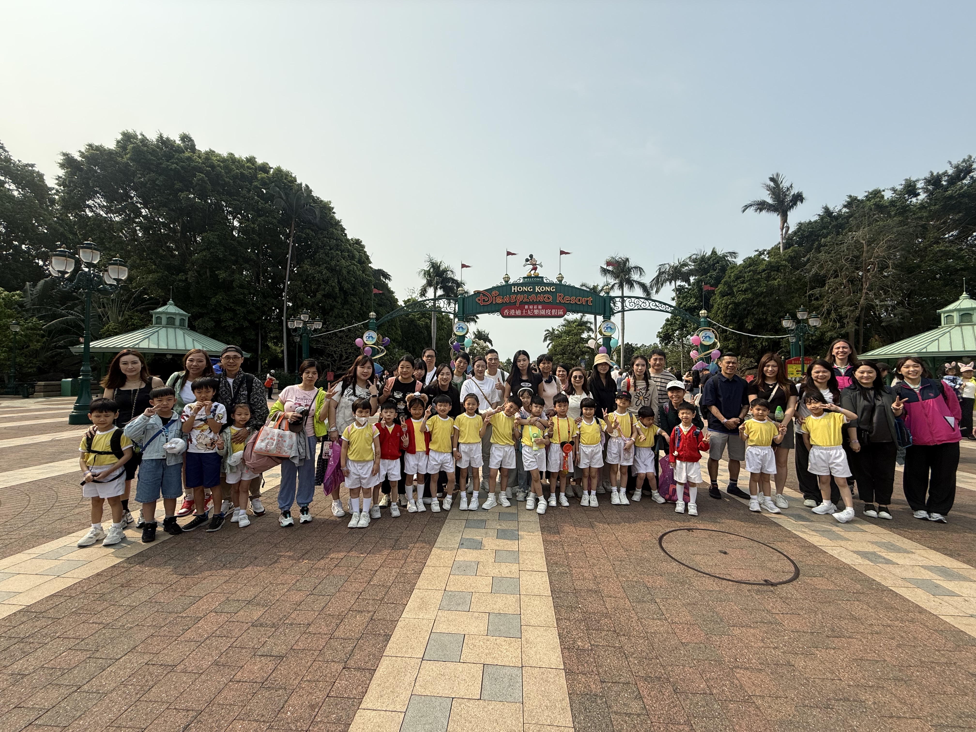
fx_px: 395
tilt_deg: +1.3
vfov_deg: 85.7
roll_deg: -0.2
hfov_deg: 102.1
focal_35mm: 14
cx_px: 488
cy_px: 366
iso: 50
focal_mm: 2.22
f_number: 2.2
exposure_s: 1/2092
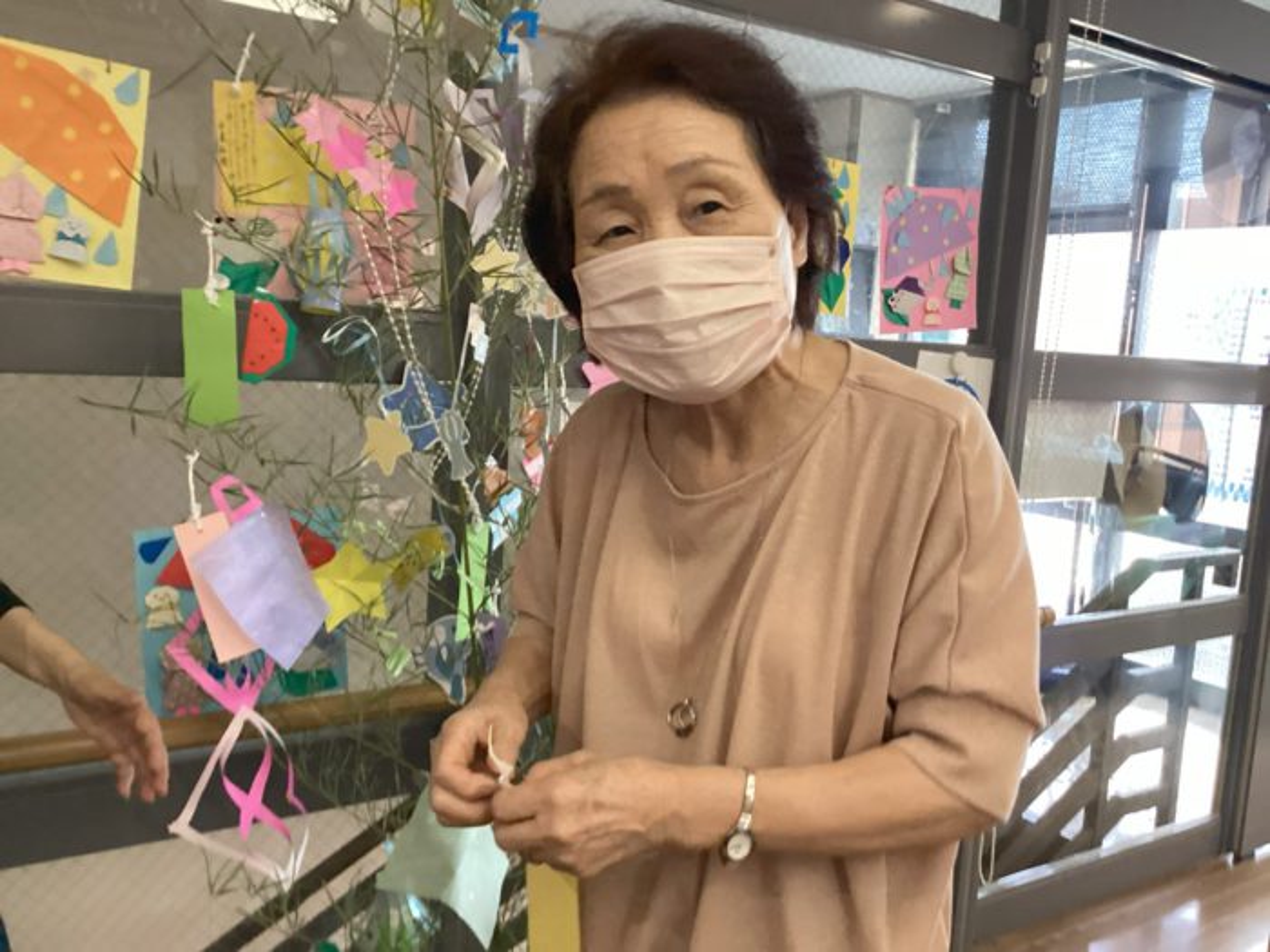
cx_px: 635
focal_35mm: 31
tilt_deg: -10.9
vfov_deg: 45.4
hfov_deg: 58.4
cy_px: 476
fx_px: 1137
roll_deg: -2.3
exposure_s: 1/60
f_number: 2.4
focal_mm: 3.3
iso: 400
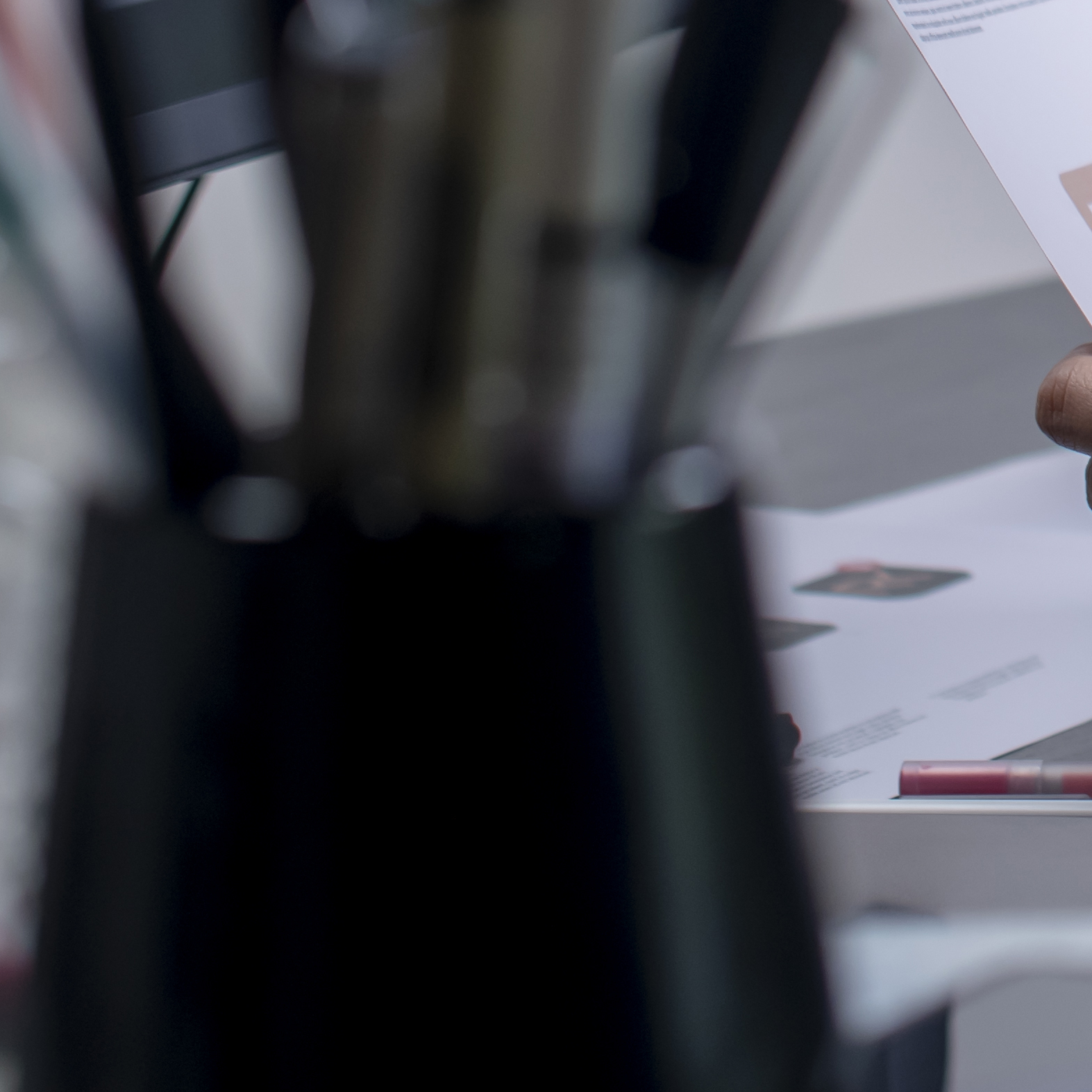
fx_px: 7959
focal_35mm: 223
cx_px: 2256
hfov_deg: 7.5
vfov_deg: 7.6
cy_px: -768
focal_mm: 50
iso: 200
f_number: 4
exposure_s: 1/80
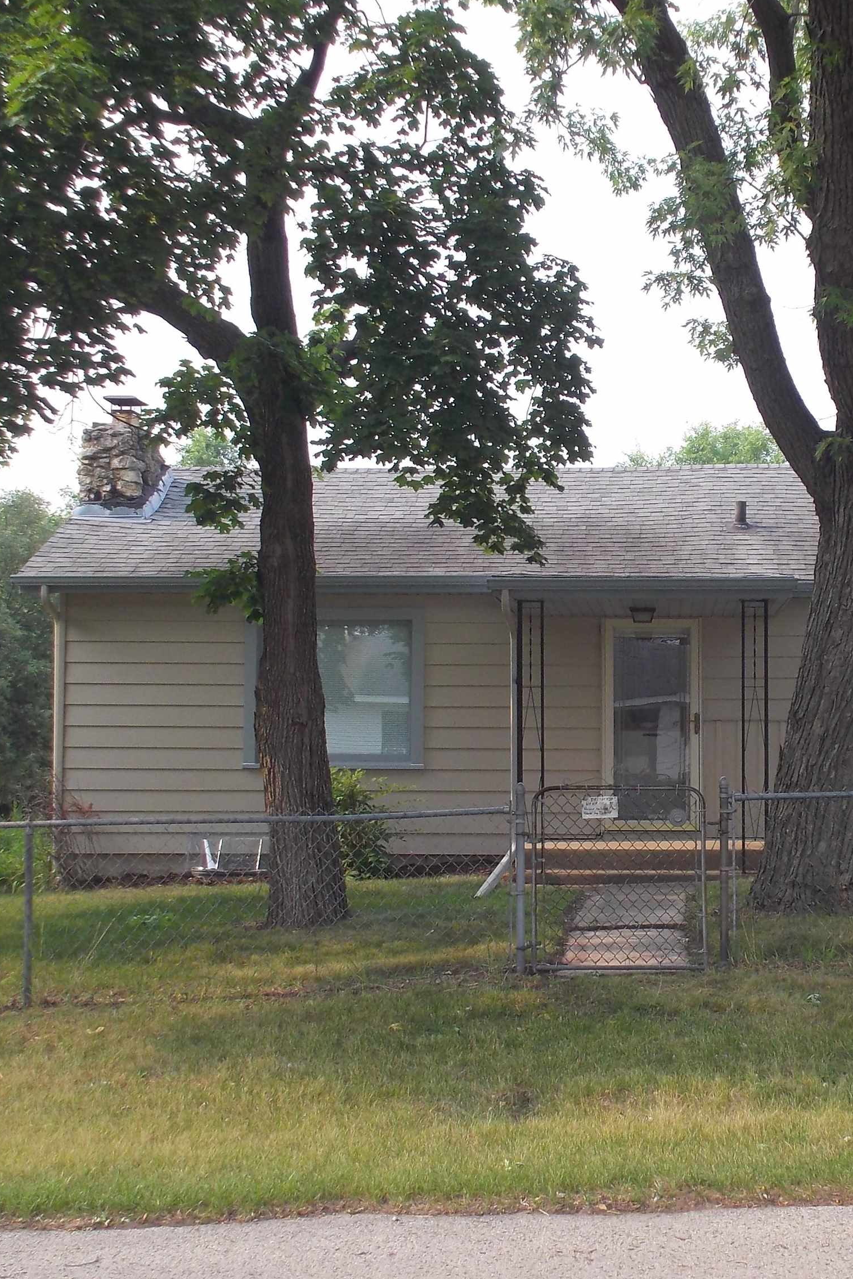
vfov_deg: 38.2
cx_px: 650
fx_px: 1847
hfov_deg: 25.7
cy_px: 634
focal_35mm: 52
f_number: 3.7
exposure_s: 1/200
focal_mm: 5.2
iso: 80
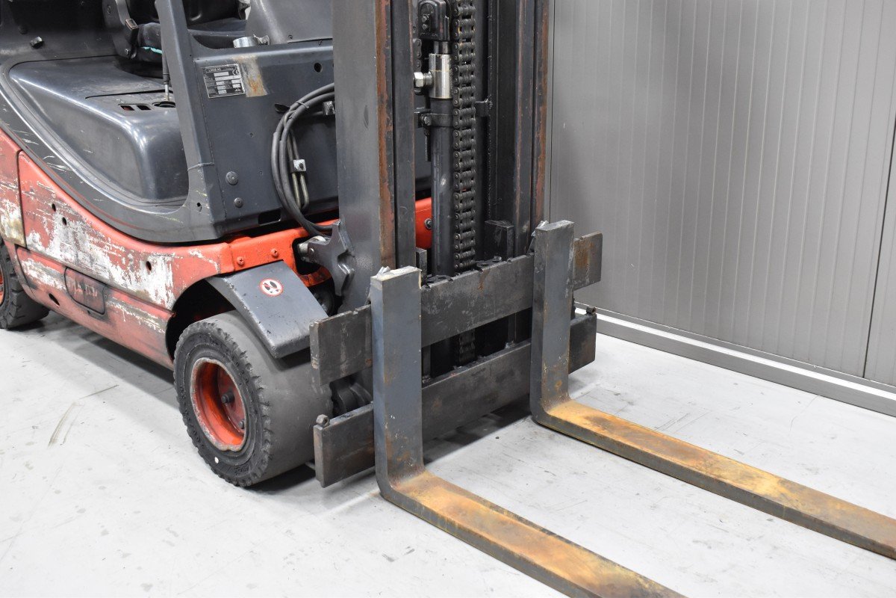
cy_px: 299
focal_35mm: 40
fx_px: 1008
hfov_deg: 47.9
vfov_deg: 33.0
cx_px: 448
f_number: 5
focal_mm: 27
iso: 1600
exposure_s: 1/20
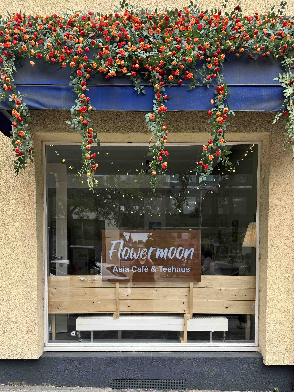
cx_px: 147
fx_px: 272
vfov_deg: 71.6
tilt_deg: +5.1
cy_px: 196
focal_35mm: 24
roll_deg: -1.1
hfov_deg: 56.8
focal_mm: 6.76
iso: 80
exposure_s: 1/577
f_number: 1.78
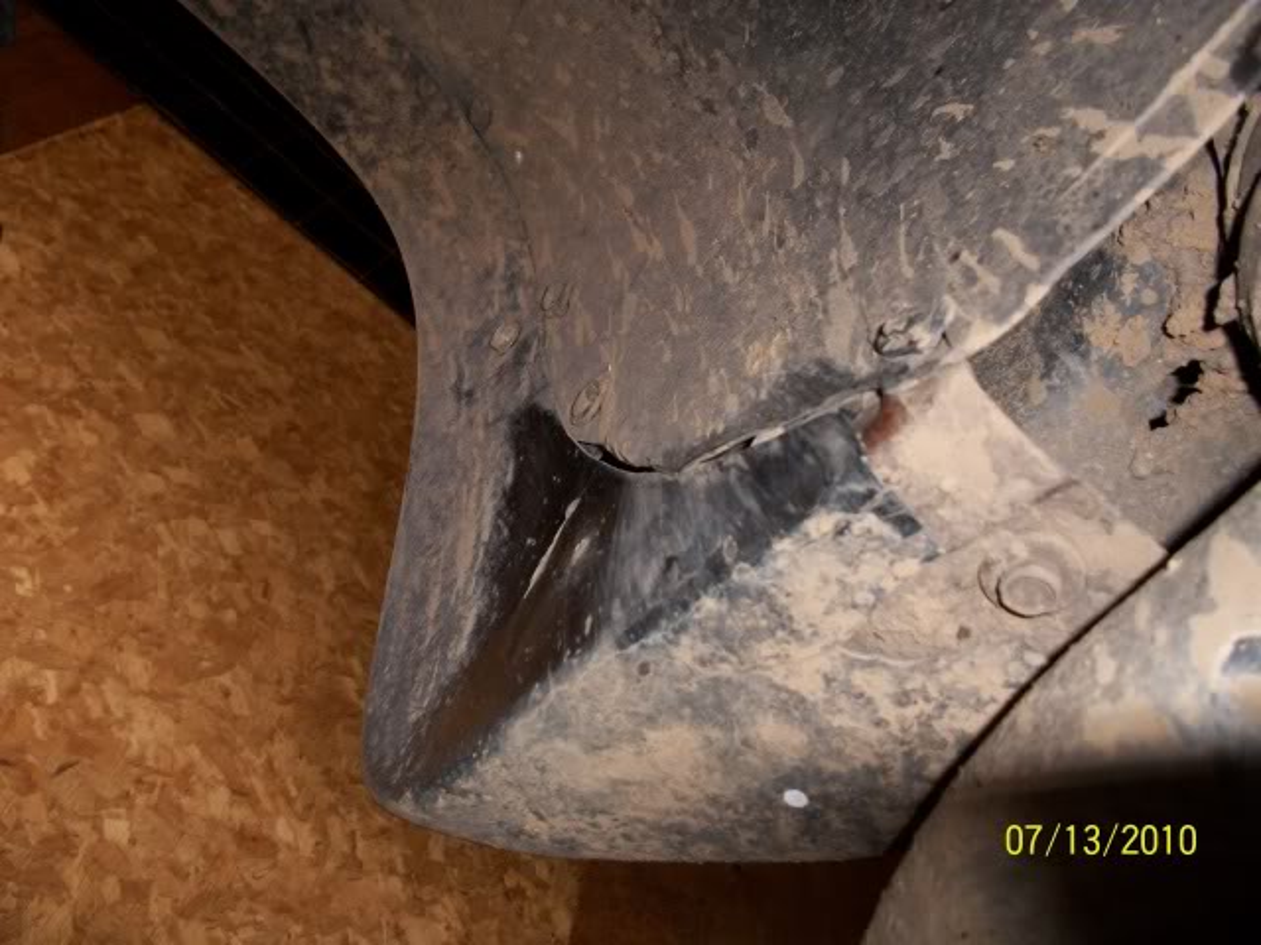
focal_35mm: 35
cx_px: 630
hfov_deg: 52.6
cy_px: 472
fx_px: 1275
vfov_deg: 40.7
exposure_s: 1/125
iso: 200
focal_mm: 6.3
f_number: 3.1
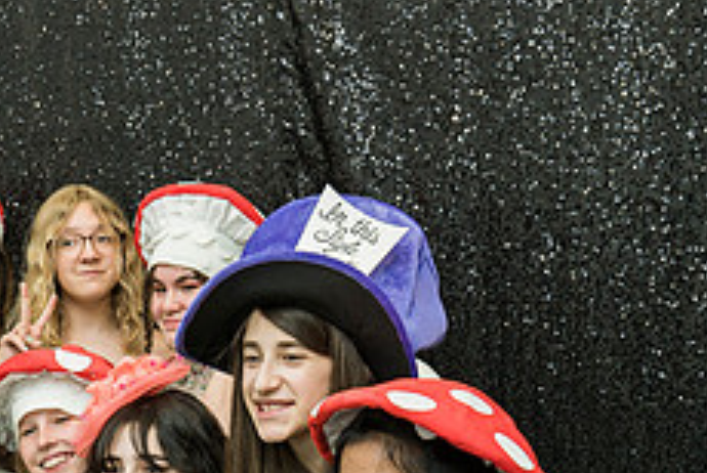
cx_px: 203
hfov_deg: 31.4
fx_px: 1239
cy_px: 564
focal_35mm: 63
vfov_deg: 20.3
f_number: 4.5
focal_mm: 25
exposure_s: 1/100
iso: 1250
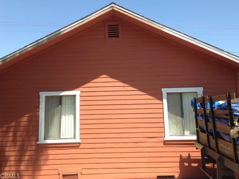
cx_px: 118
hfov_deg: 54.0
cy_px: 87
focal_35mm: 34
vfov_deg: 41.8
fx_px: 235
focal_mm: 4.12
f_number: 2.4
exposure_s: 1/733
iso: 50
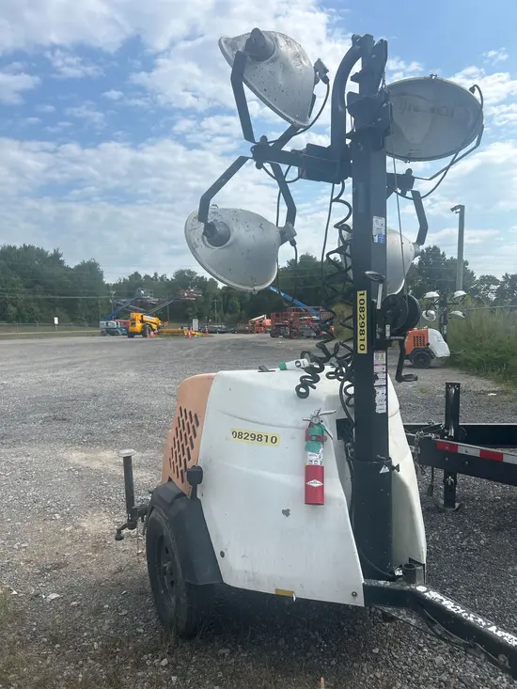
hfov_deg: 53.1
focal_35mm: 26
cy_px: 344
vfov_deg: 67.3
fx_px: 518
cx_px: 258
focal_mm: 5.7
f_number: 1.5
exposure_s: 1/5882
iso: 50
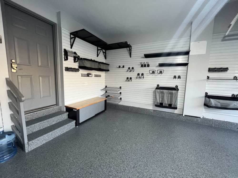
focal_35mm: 13
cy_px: 89
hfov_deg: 106.2
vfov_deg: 89.9
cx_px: 119
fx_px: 89
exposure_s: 1/120
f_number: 1.8
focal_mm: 1.6
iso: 200
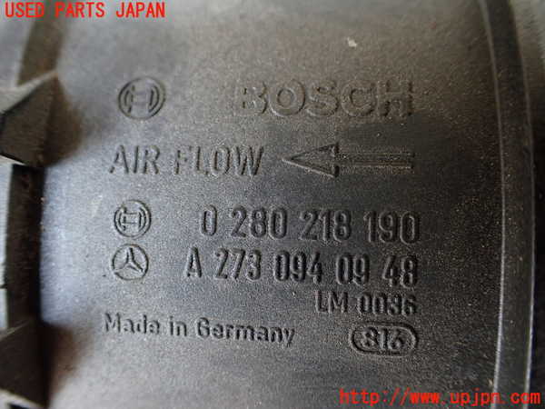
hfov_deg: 60.0
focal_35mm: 30
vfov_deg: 46.8
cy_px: 204
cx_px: 272
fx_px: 472
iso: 500
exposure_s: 1/125
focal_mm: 5.4
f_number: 2.3
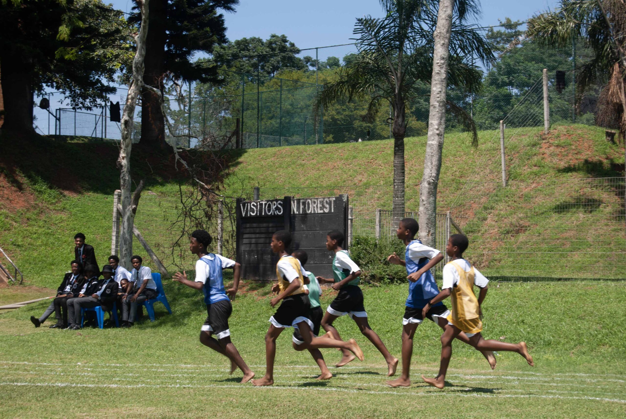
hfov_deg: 24.6
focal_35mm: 82
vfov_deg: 16.6
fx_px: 1436
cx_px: 313
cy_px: 210
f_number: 7.1
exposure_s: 1/200
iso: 100
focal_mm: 55
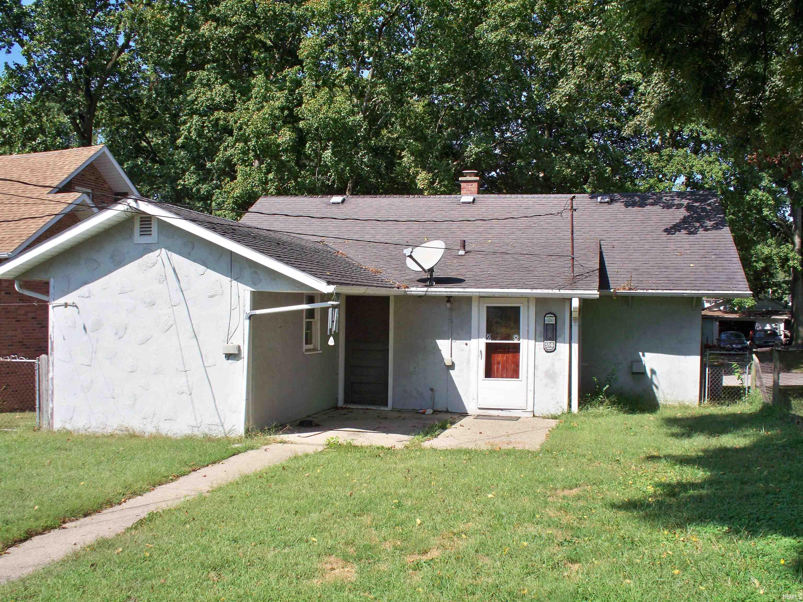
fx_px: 812
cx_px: 402
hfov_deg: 52.6
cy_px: 301
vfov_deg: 40.7
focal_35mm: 35
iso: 80
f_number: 4.8
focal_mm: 7.54
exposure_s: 1/400
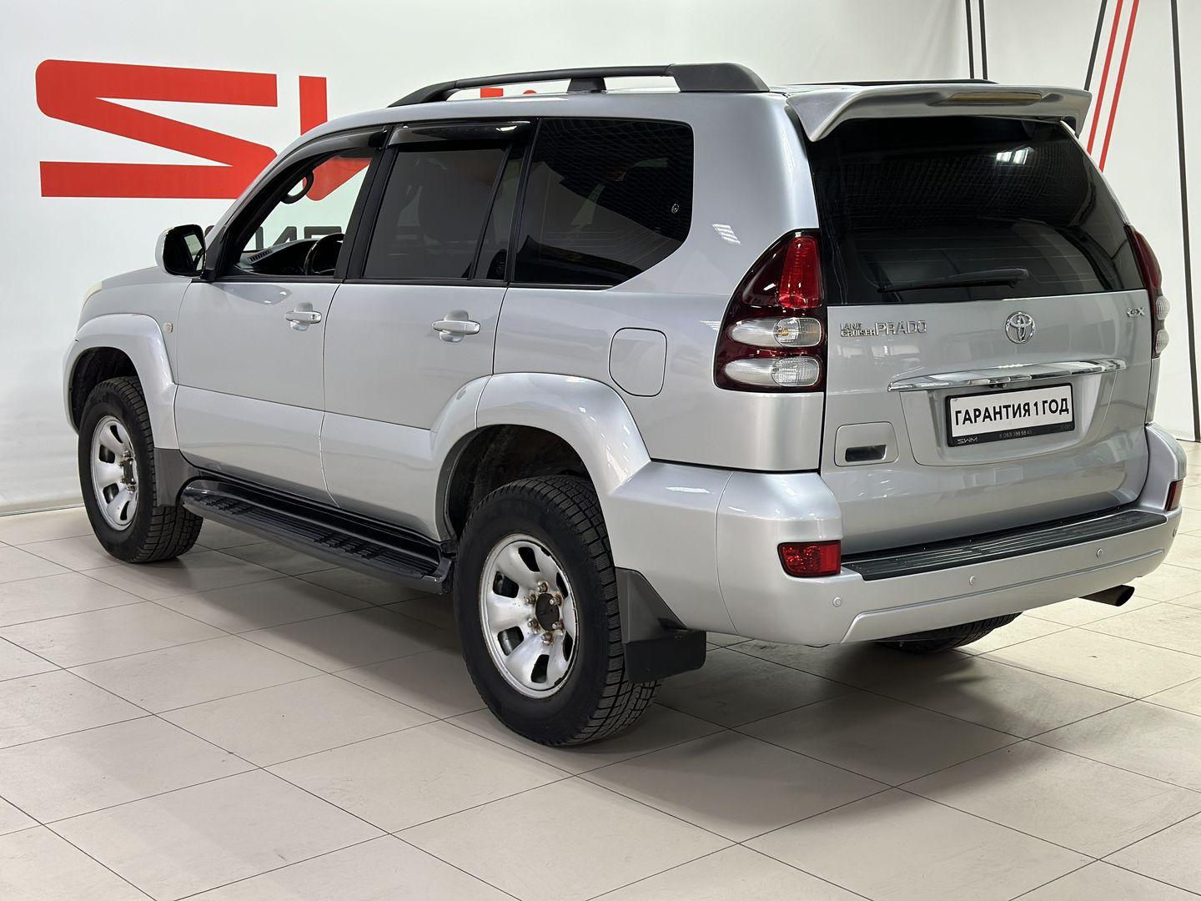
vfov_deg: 30.3
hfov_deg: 39.7
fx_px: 1665
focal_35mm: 48
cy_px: 450
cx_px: 600
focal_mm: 6.86
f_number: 1.78
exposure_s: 1/100
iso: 160
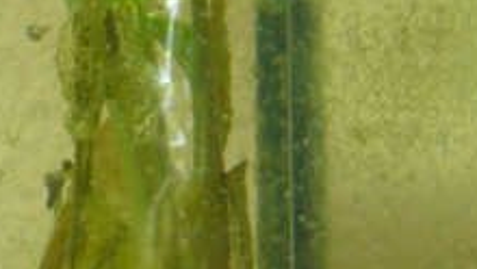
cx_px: 20
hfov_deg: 11.4
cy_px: 30
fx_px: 2366
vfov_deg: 6.5
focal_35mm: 187
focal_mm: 9.9
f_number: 2.8
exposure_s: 1/25
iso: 200
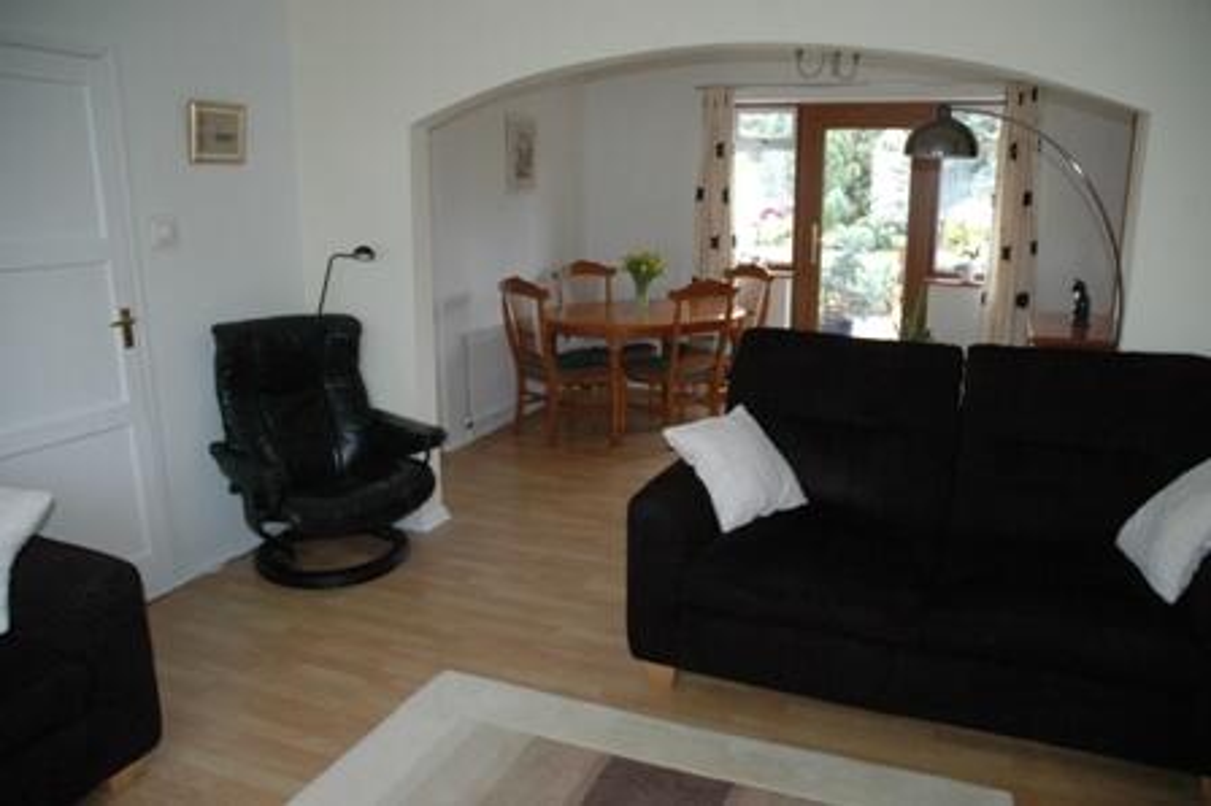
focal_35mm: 27
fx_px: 908
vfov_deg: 47.9
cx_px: 606
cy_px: 403
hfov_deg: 67.4
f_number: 4
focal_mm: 18
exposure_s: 1/60
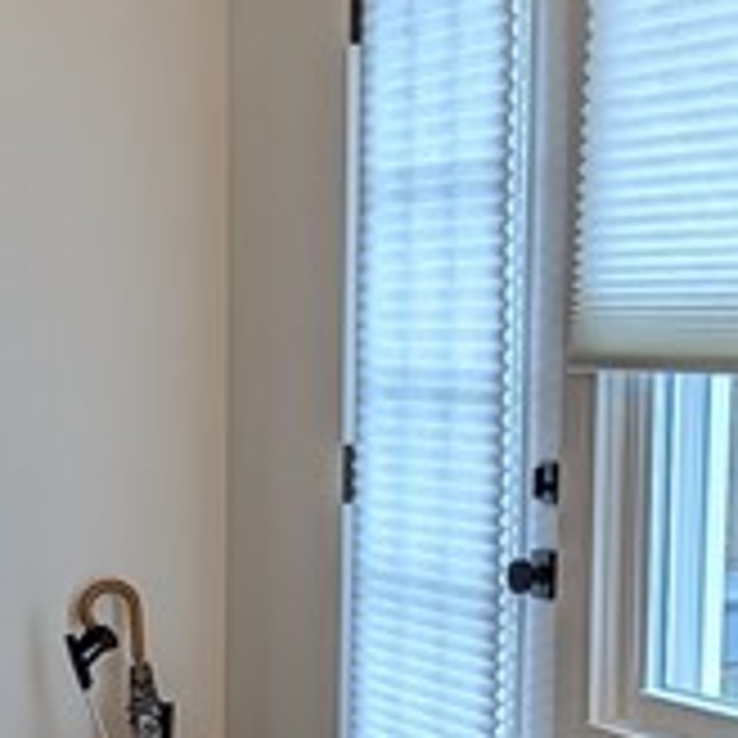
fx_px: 3184
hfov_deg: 11.7
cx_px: -808
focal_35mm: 132
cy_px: 1080
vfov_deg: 12.6
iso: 57
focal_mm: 6.9
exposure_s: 1/74.6
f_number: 1.68
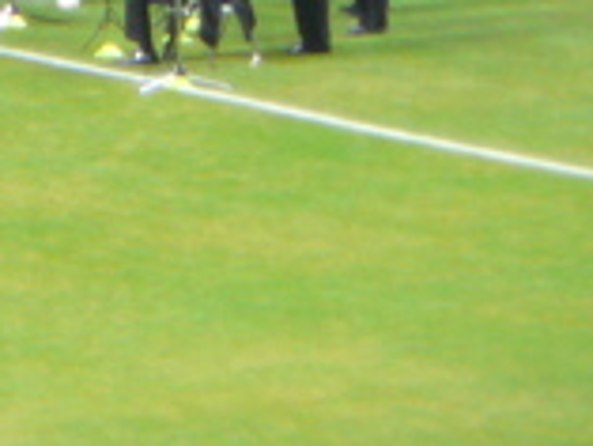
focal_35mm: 938
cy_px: -130
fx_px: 16081
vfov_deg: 1.6
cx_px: -64
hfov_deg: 2.1
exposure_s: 1/13
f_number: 4.2
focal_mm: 52
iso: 200
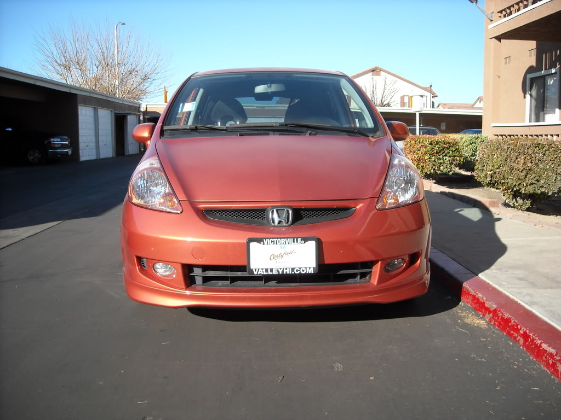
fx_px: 567
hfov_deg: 52.6
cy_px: 210
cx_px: 280
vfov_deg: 40.7
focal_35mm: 35
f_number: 5.6
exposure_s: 1/250
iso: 109
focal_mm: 5.7
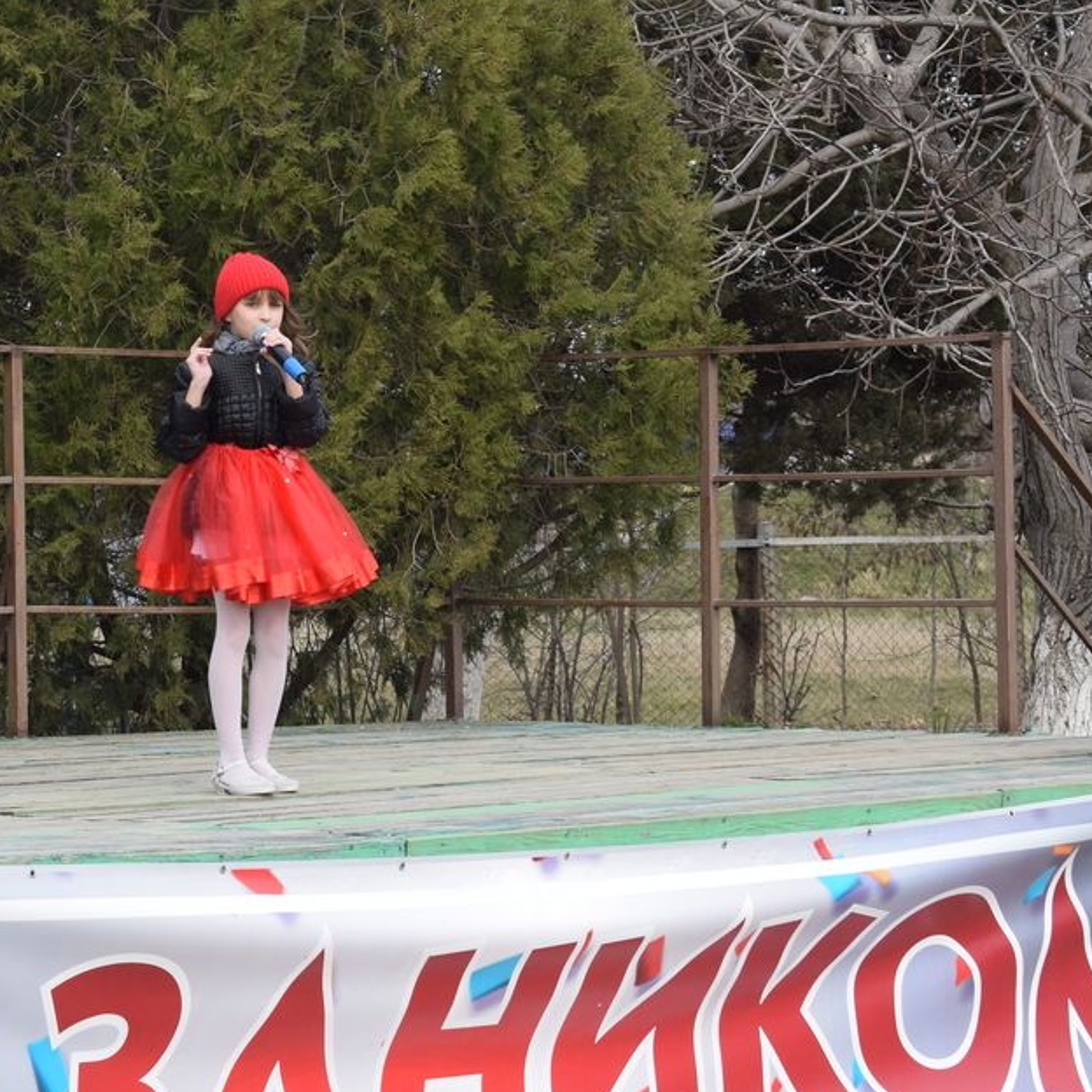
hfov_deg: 12.0
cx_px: 91
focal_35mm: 144
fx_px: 5135
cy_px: 421
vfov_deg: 12.1
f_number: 8
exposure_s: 1/250
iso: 200
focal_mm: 55
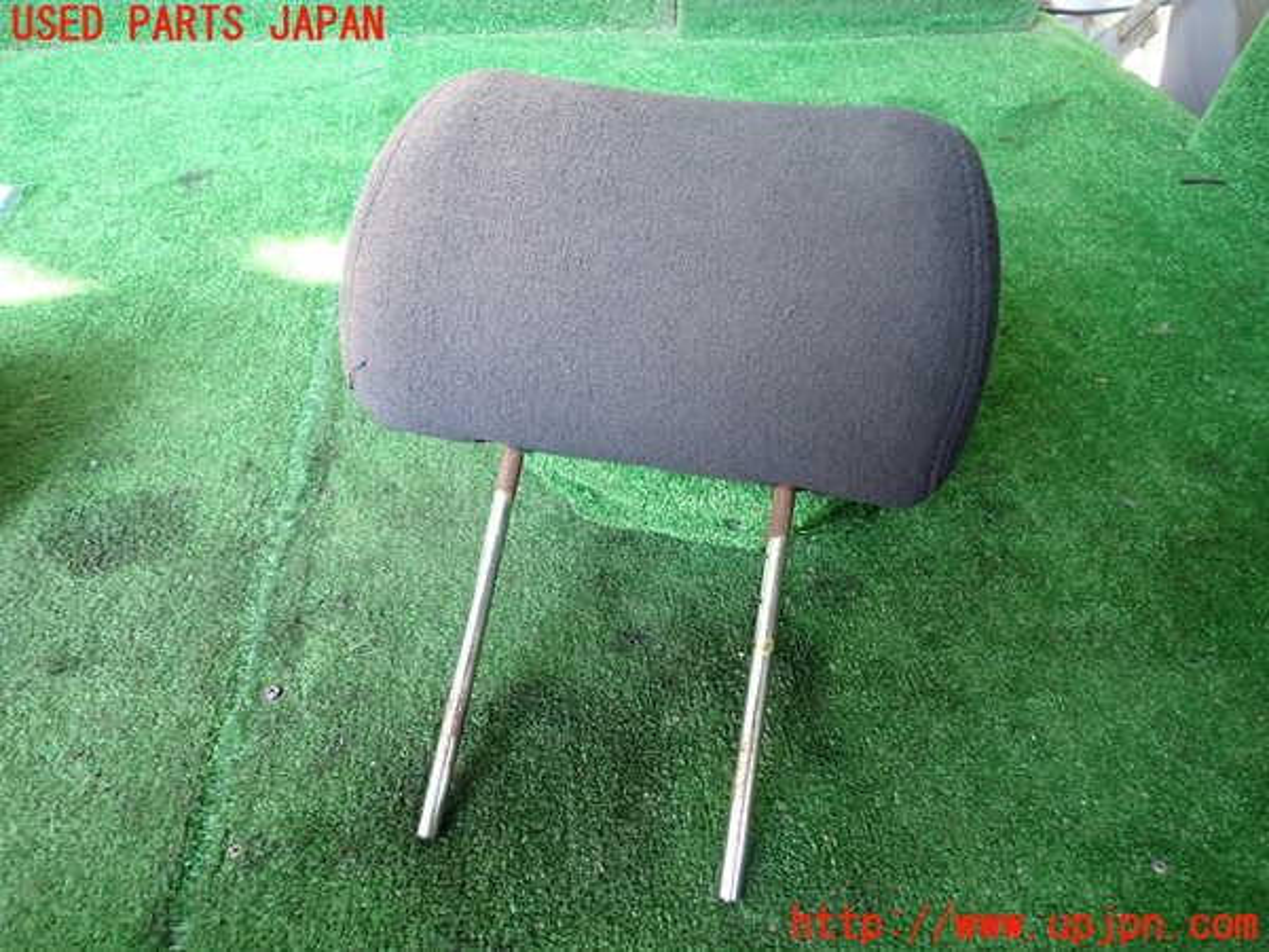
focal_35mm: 25
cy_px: 476
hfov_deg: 69.4
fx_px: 916
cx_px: 634
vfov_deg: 54.9
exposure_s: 1/60
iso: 200
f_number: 2
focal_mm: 4.5
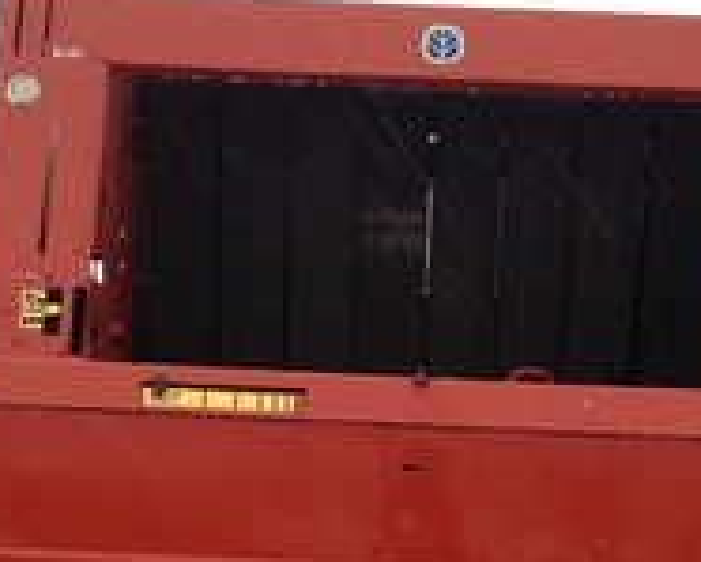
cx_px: 373
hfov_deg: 19.2
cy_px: 675
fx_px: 2076
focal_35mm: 100
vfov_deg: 14.9
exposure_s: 1/204
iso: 50
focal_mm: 4.28
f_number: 2.4
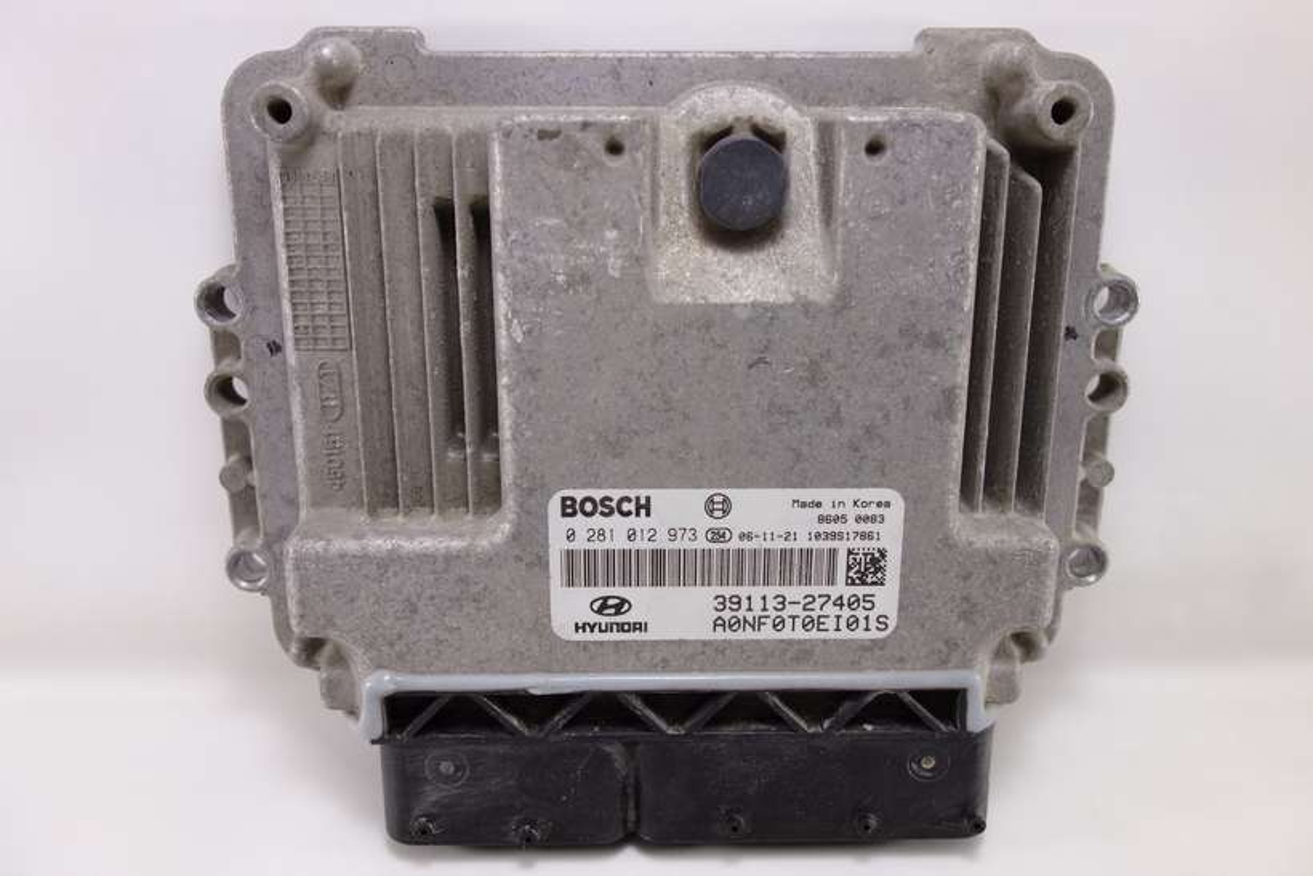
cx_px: 656
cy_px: 438
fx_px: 1021
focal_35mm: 28
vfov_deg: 46.4
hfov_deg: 65.5
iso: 125
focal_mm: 10.4
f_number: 2.2
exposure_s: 1/100
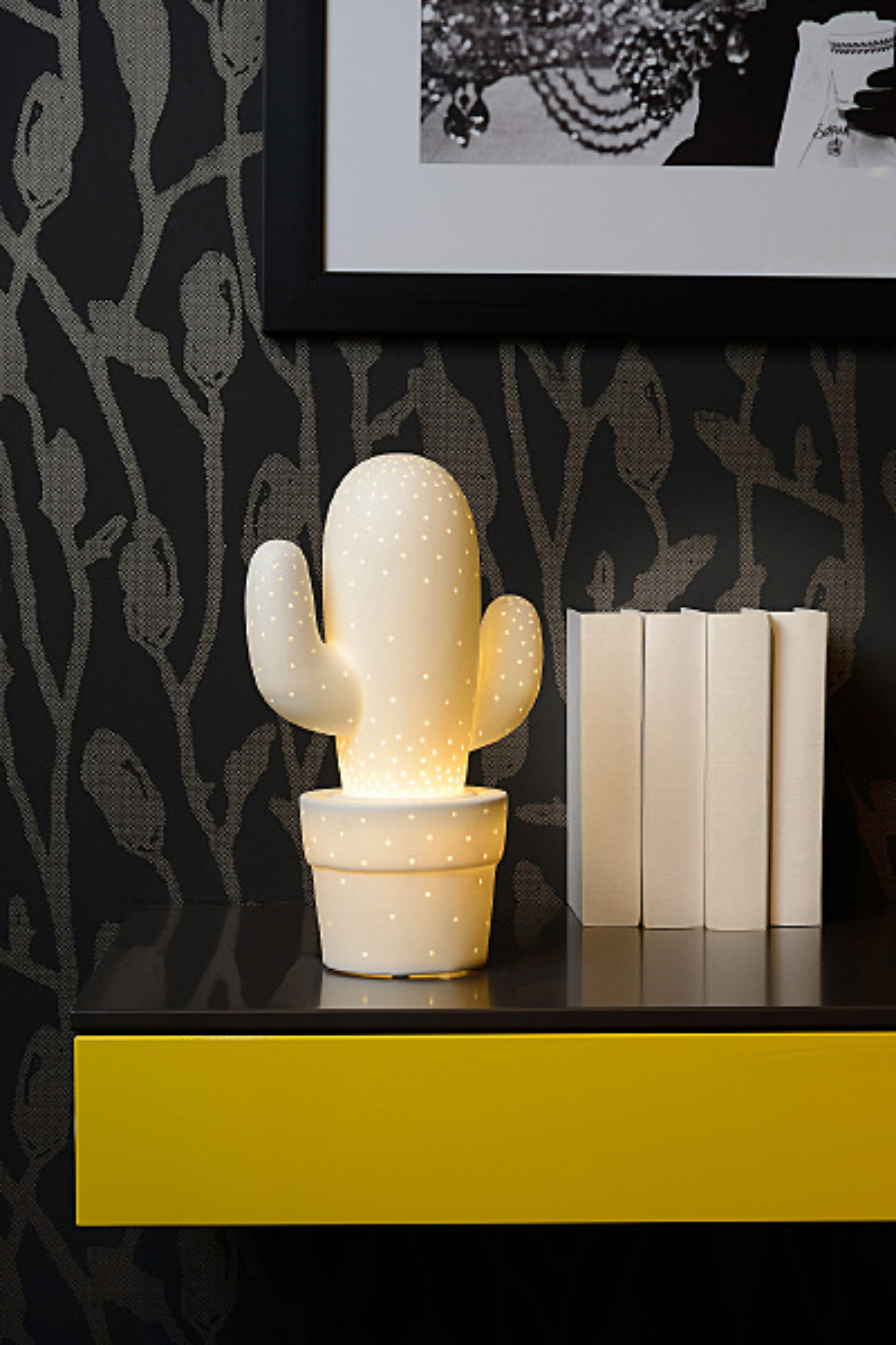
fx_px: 3546
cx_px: 448
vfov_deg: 21.5
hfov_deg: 14.4
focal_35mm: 95
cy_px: 672
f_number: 10
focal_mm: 95
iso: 100
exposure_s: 1/8
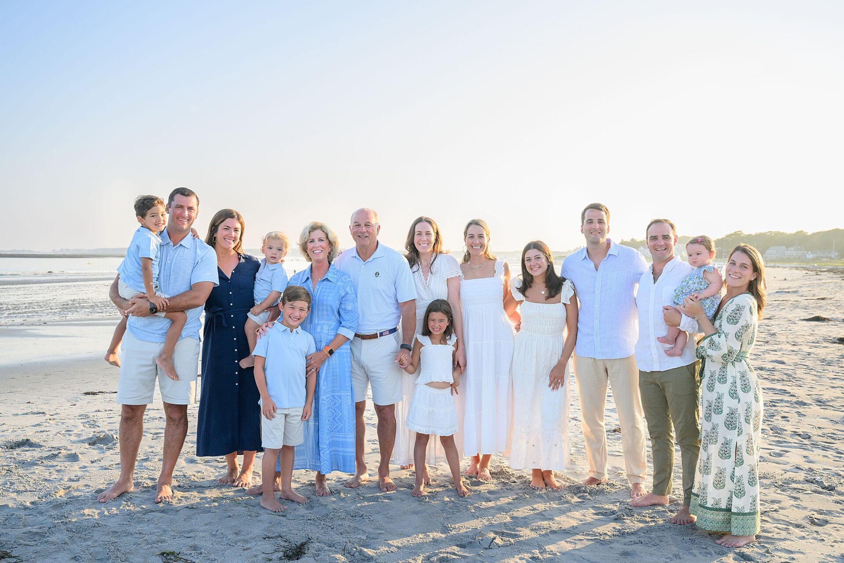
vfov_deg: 37.9
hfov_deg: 54.4
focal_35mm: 35
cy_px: 282
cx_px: 422
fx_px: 820
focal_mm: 35
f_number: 5
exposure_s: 1/500
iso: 400
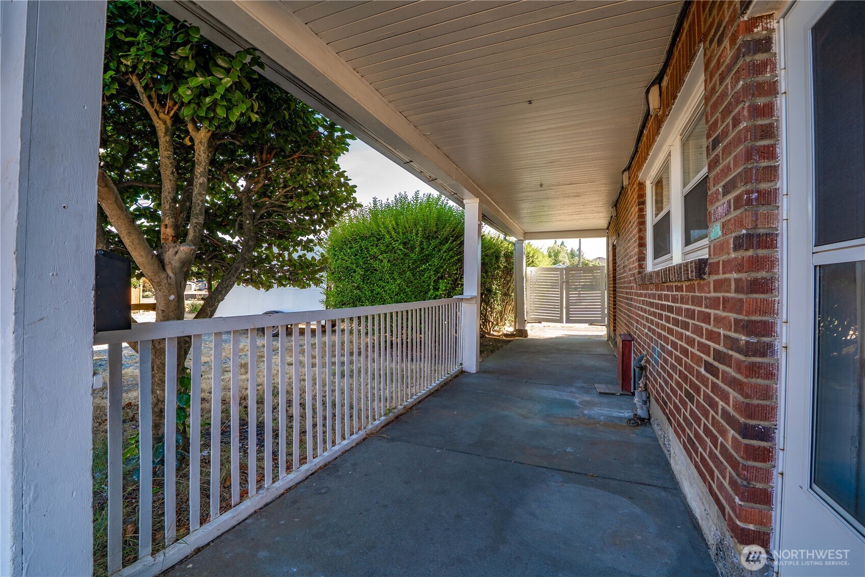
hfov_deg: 112.6
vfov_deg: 90.0
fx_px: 288
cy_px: 288
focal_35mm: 12
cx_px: 432
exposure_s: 1/30
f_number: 7.1
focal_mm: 12
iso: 160
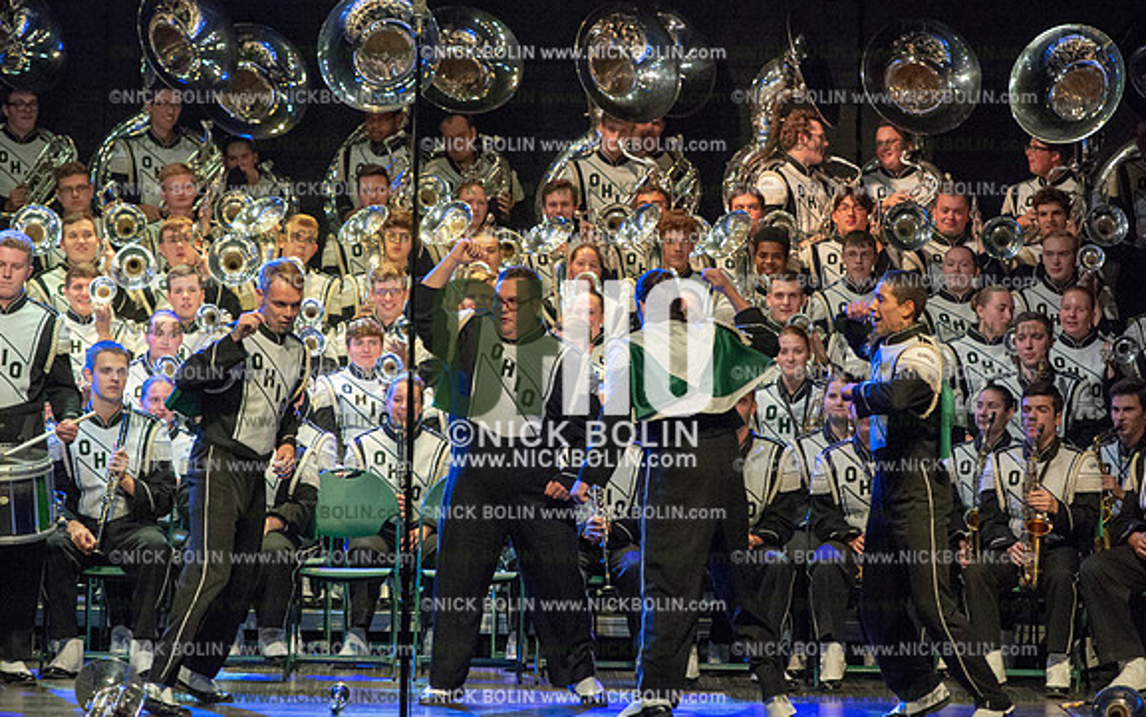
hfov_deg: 9.8
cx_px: 572
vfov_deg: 6.1
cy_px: 373
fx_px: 6717
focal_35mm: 215
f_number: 5.6
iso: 8000
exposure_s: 1/400
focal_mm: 210
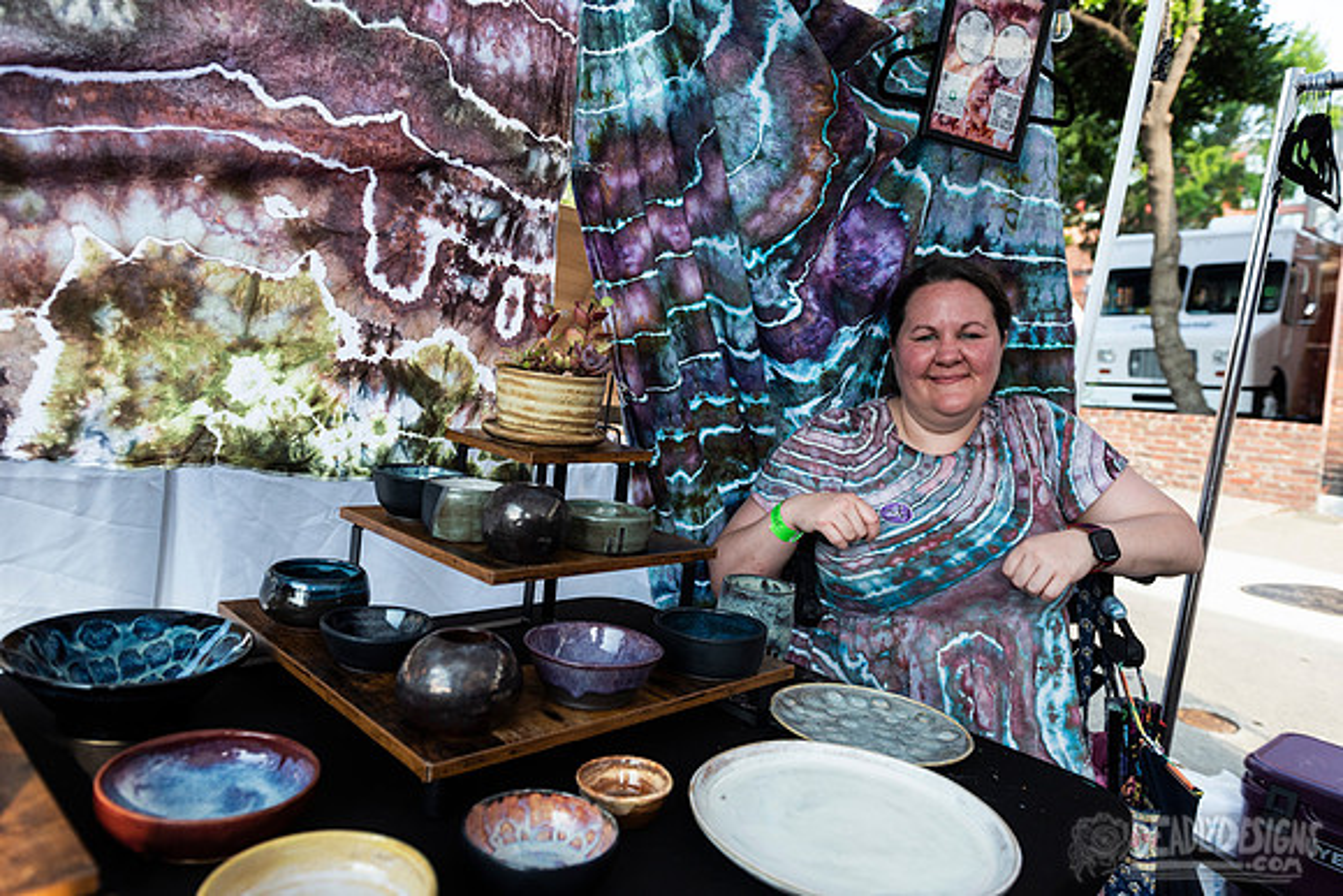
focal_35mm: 24
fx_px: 896
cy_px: 448
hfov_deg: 73.7
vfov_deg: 53.2
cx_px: 672
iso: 400
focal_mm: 24
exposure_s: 1/1000
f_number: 4
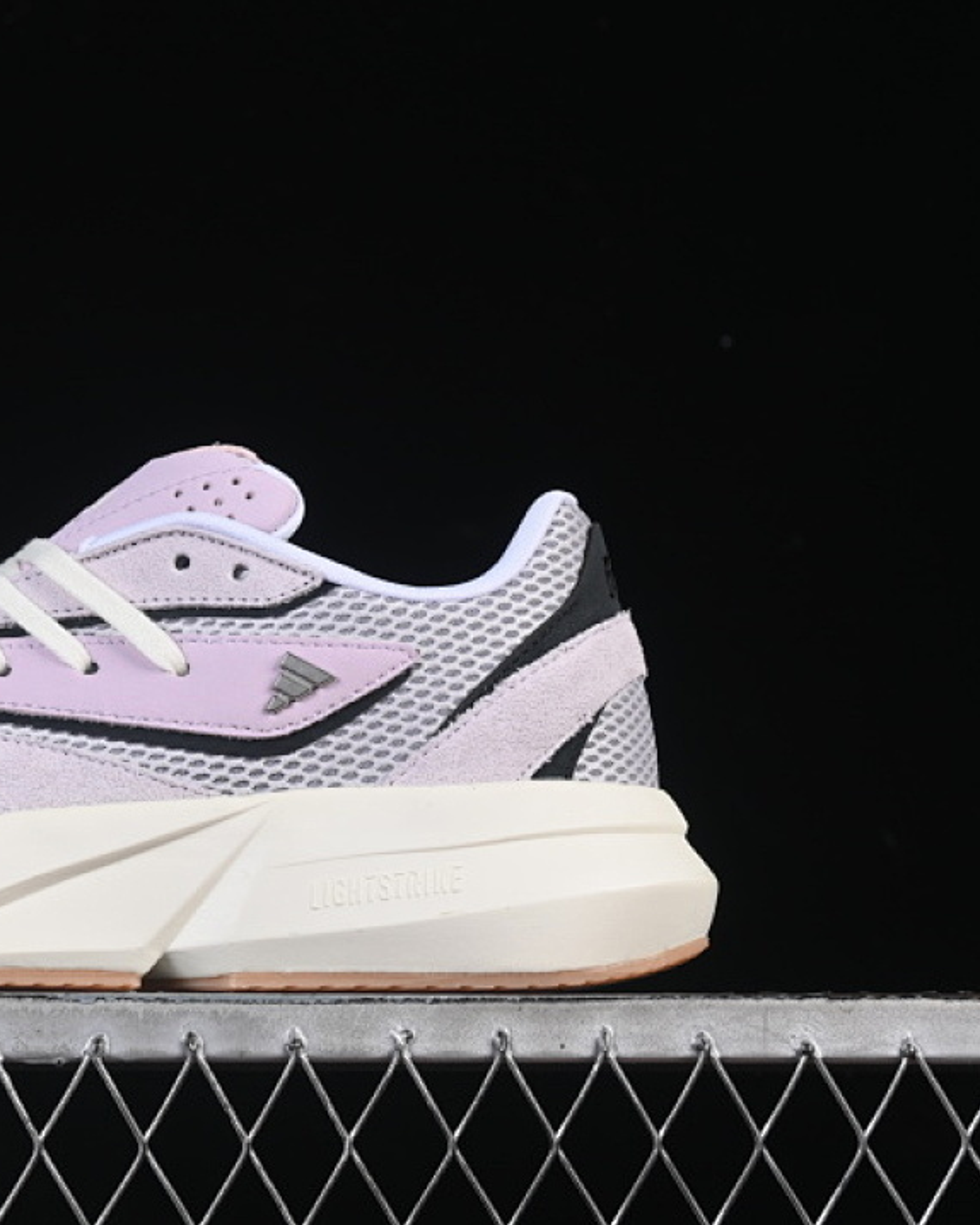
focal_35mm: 106
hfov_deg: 14.4
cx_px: 104
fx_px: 3841
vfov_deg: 18.1
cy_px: 613
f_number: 8
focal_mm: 50
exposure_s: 1/80
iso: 160
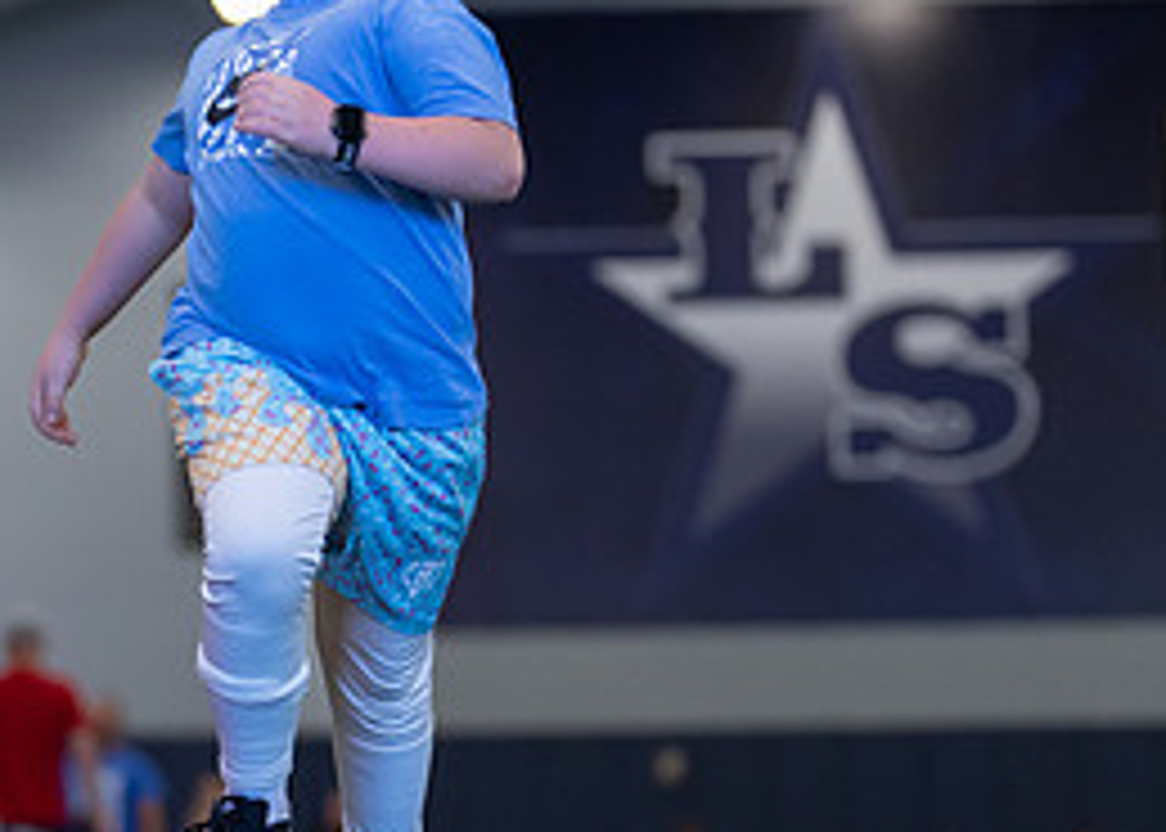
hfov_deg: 14.5
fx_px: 4570
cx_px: 305
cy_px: 583
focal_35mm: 138
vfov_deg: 10.4
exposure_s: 1/1000
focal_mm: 50
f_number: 1.2
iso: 1000
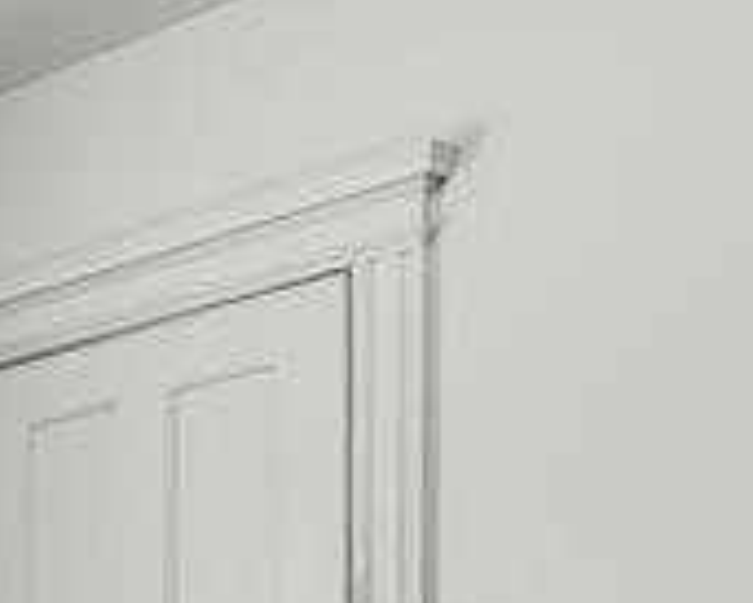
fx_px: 2007
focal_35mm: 90
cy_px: 933
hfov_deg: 17.9
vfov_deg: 15.6
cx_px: -511
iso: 400
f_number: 8
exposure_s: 1/4
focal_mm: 16
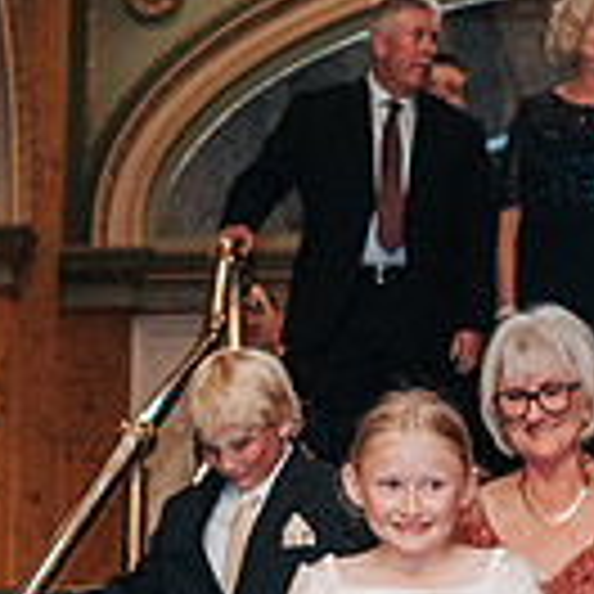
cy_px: 522
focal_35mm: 249
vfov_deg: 7.0
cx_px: 298
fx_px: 4834
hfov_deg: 7.0
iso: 1000
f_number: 3.2
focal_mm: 50
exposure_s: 1/200
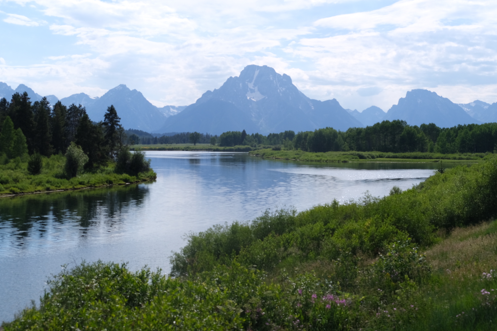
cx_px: 265
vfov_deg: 23.0
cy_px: 133
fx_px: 814
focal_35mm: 59
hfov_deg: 33.9
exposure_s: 1/1000
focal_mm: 32.6
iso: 160
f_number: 5.6
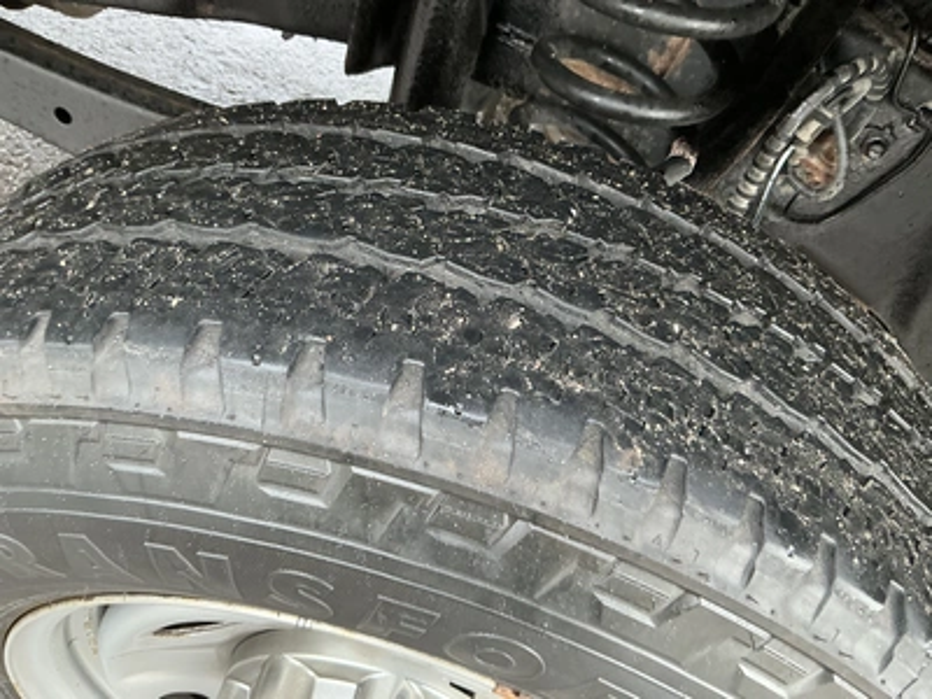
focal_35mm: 28
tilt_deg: -52.1
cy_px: 350
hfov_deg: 63.4
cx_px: 466
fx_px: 754
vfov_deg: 49.7
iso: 64
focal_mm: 3
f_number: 1.8
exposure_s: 1/122
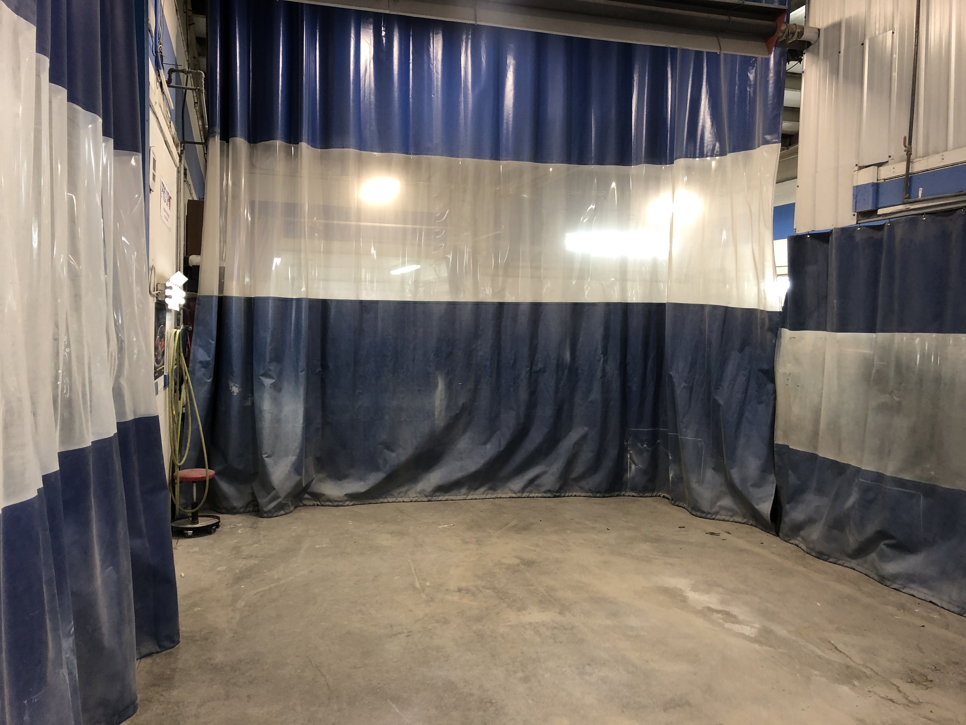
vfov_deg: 49.7
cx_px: 483
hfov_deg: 63.4
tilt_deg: -2.5
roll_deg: +0.0
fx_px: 781
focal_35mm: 28
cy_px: 362
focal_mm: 4
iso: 40
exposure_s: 1/24
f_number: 1.8
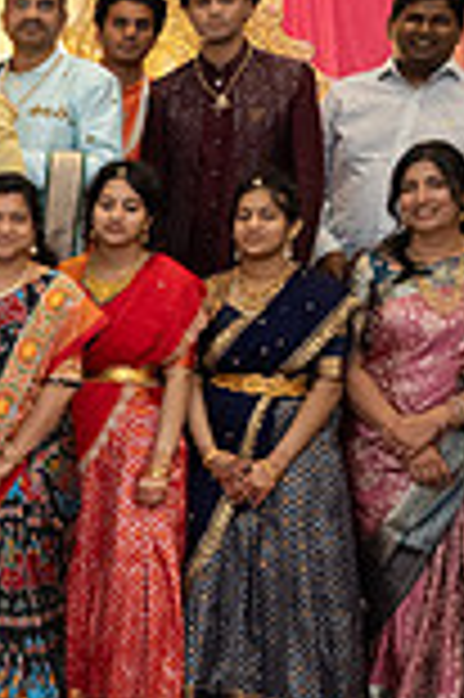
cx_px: -617
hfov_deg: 10.8
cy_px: 408
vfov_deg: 18.8
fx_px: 2112
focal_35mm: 109
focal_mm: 29
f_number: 4
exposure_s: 1/160
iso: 1250
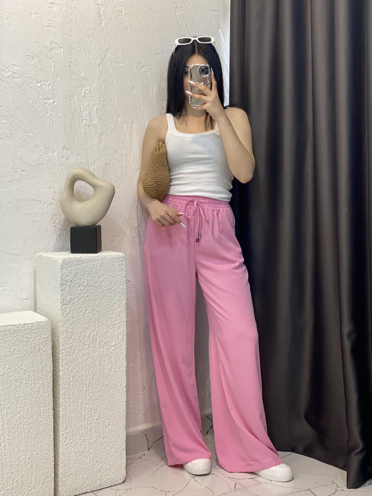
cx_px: 186
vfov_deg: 36.8
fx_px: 745
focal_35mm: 52
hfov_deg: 28.0
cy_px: 248
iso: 125
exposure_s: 1/100
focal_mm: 6
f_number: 2
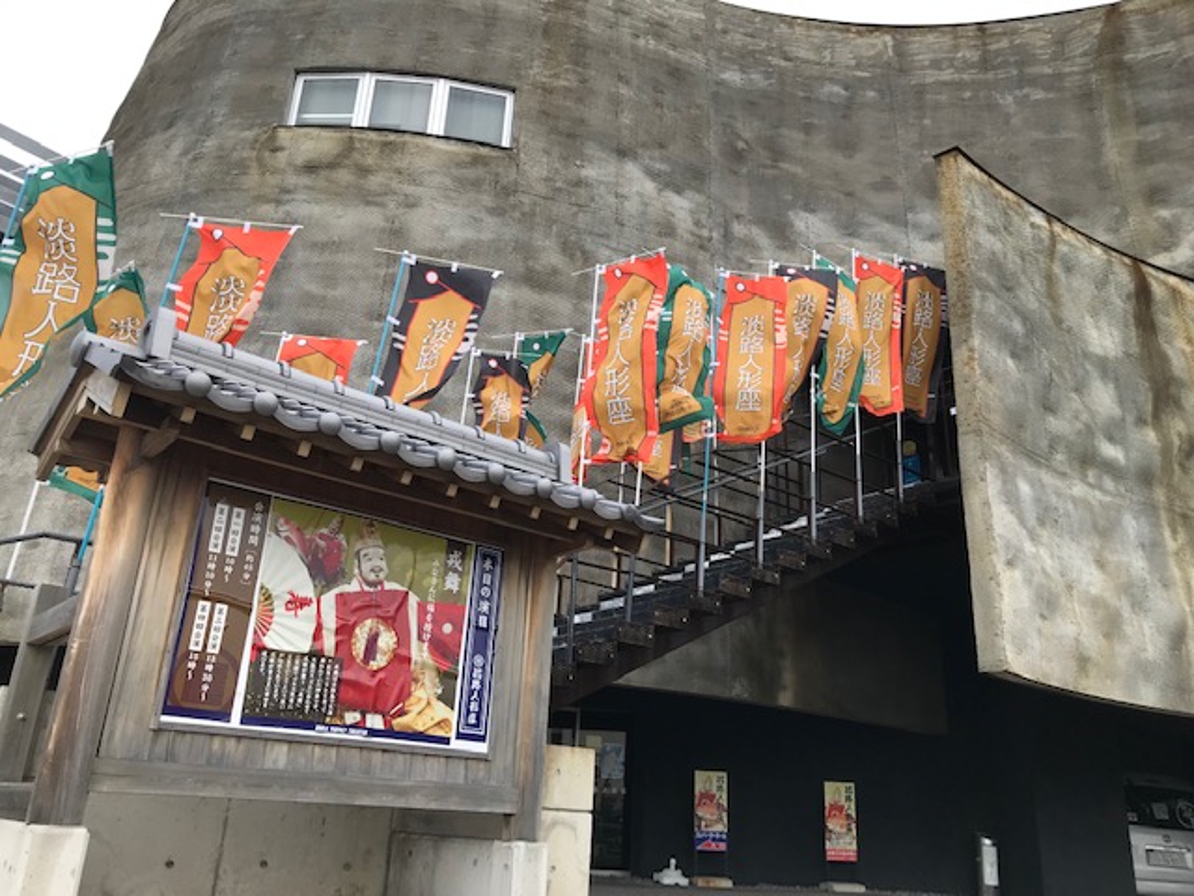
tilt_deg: +21.4
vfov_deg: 49.7
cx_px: 597
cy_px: 448
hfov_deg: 63.4
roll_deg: -2.4
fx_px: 966
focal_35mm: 28
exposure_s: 1/460
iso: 20
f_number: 1.8
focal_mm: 3.99
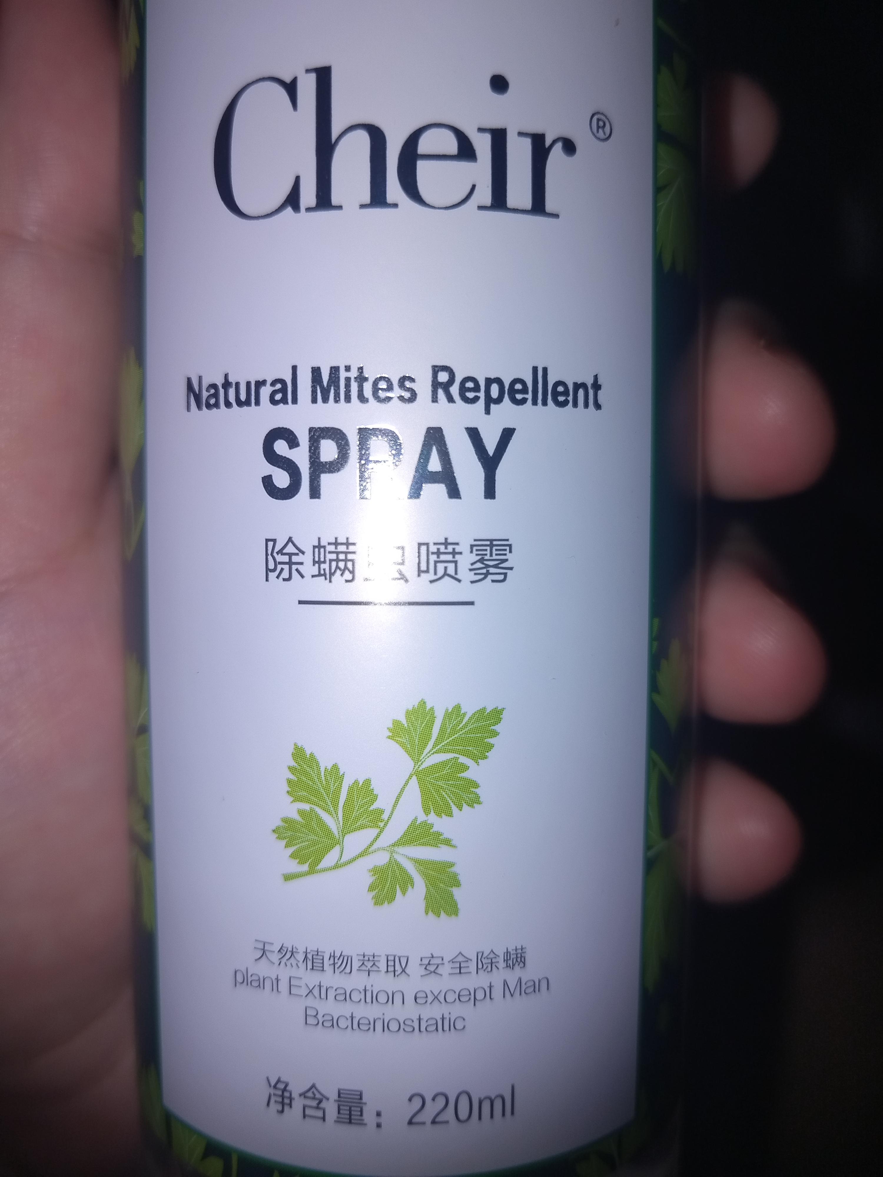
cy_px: 588
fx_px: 884
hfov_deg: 53.1
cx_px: 442
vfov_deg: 67.3
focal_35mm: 26
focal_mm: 4.95
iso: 100
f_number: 1.9
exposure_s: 1/207
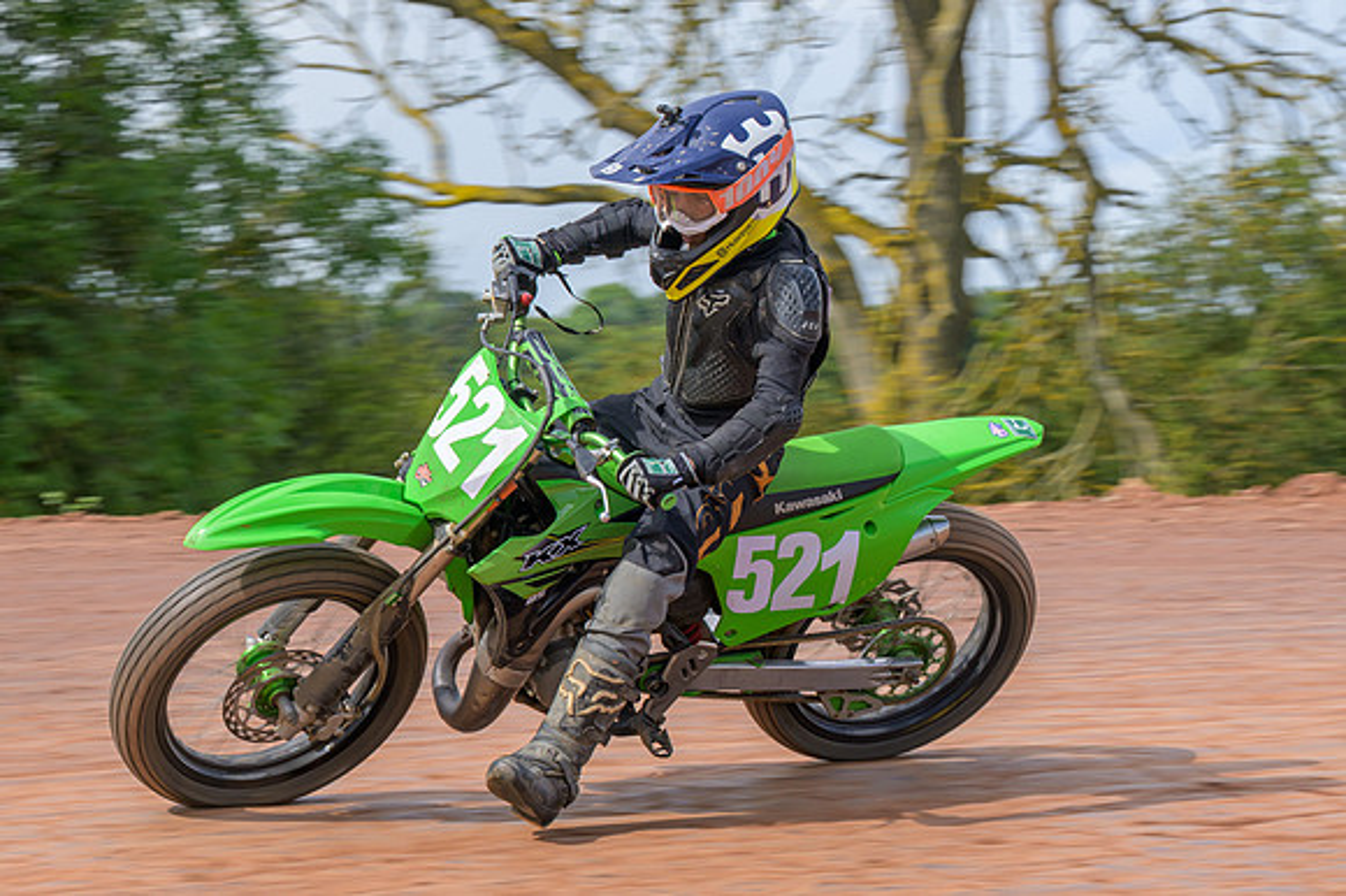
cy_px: 449
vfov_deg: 9.5
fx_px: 5395
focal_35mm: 144
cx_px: 565
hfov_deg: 14.2
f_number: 8
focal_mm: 74
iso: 160
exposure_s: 1/250
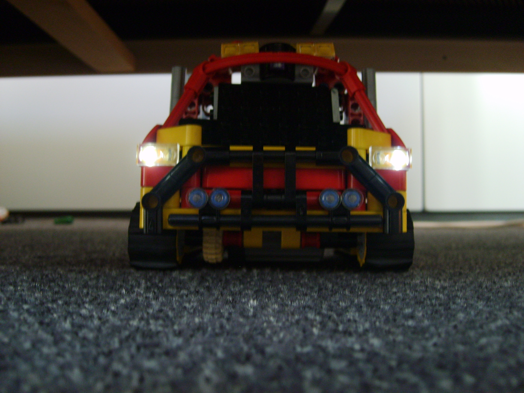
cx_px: 262
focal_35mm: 35
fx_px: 530
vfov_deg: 40.7
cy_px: 196
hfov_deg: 52.6
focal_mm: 5.8
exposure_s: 1/15
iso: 139
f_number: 2.8
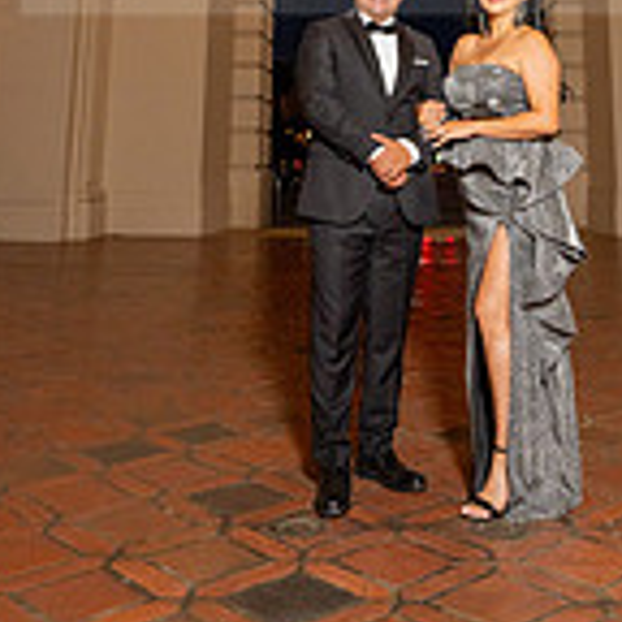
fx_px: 976
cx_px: 397
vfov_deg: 30.9
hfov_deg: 35.1
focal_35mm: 48
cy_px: -89
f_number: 2.8
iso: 800
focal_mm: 14
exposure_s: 1/160
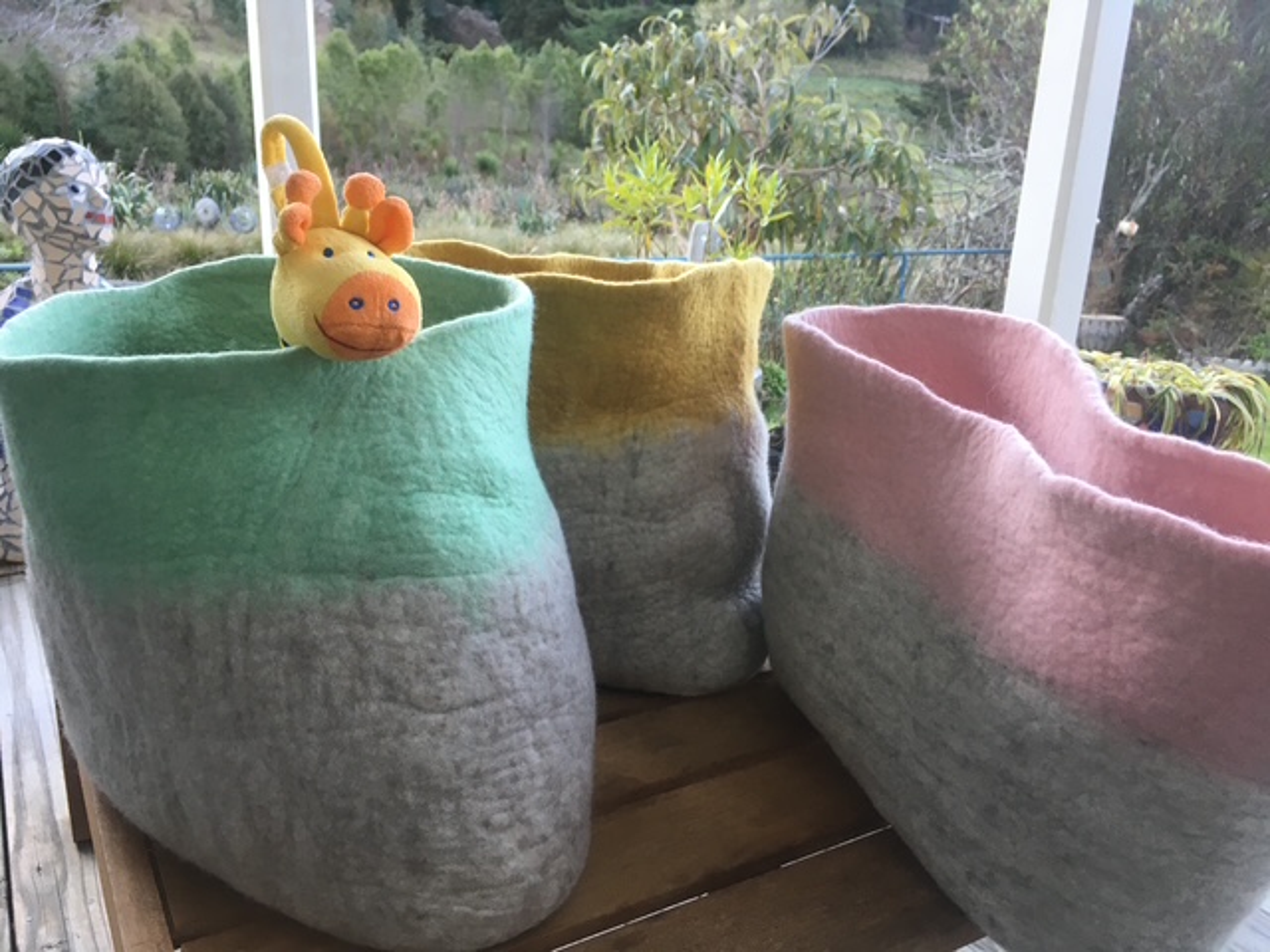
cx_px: 635
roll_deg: -2.0
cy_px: 476
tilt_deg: -18.9
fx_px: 1064
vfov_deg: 48.2
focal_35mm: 29
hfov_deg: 61.7
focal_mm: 4.15
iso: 32
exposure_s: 1/33
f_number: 2.2
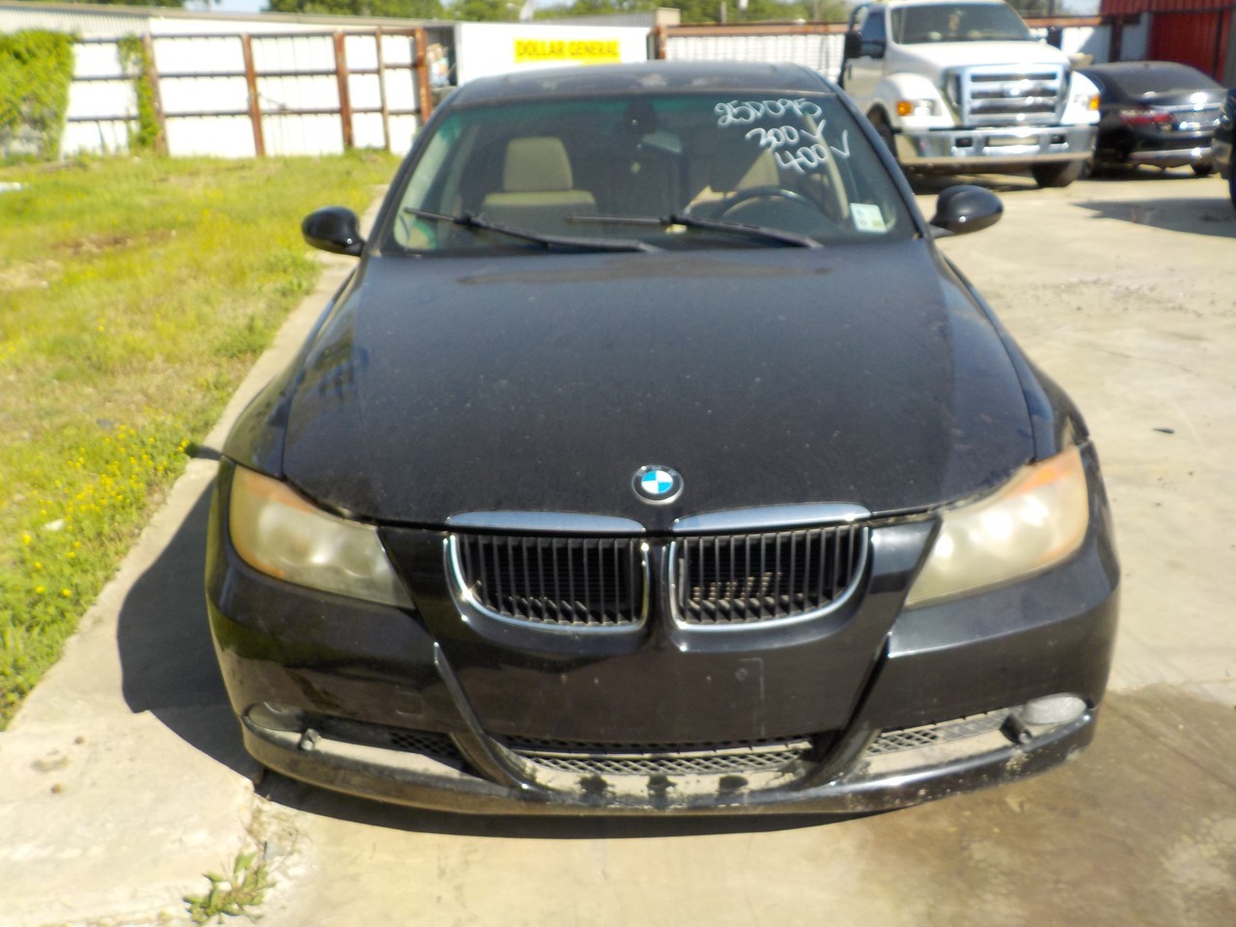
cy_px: 464
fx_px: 1071
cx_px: 618
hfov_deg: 60.0
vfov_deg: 46.8
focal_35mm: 30
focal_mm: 4.1
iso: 125
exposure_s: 1/800
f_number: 3.3
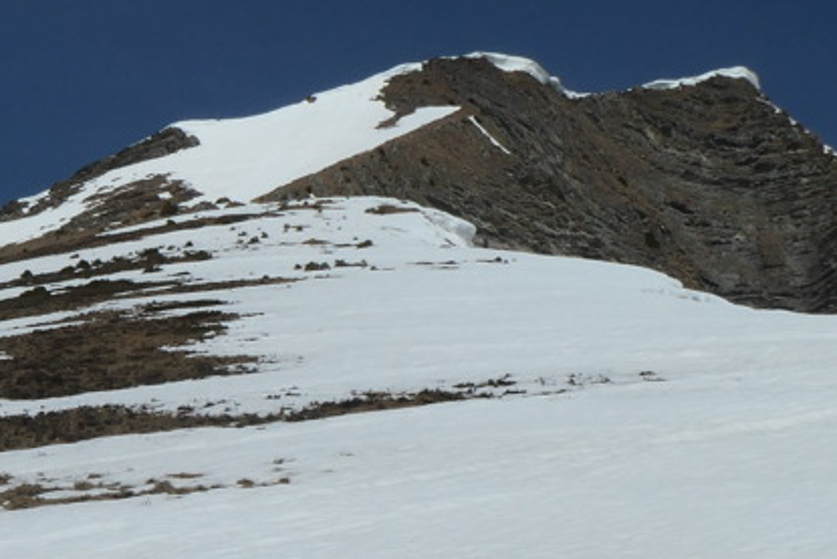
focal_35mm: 112
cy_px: 509
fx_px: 2605
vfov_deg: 12.1
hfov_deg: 18.0
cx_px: 119
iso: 200
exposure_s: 1/2000
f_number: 8
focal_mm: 11.5
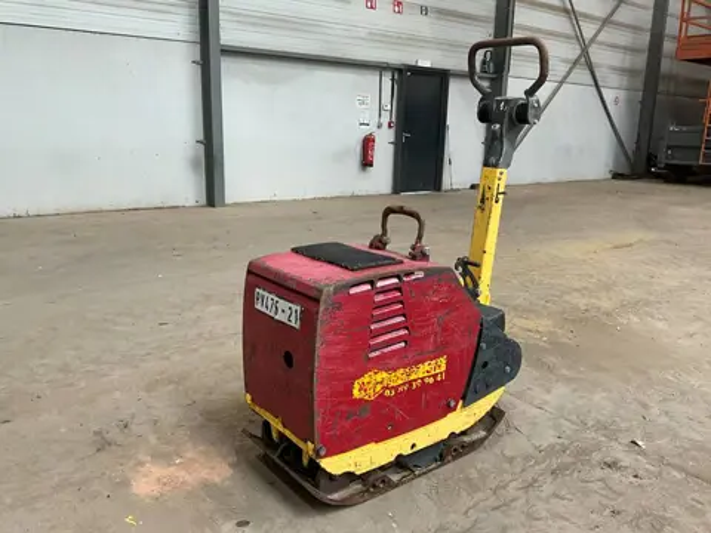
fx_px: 596
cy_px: 266
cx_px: 356
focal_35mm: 29
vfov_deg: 48.2
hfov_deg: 61.7
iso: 100
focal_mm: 3
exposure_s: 1/60
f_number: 1.8
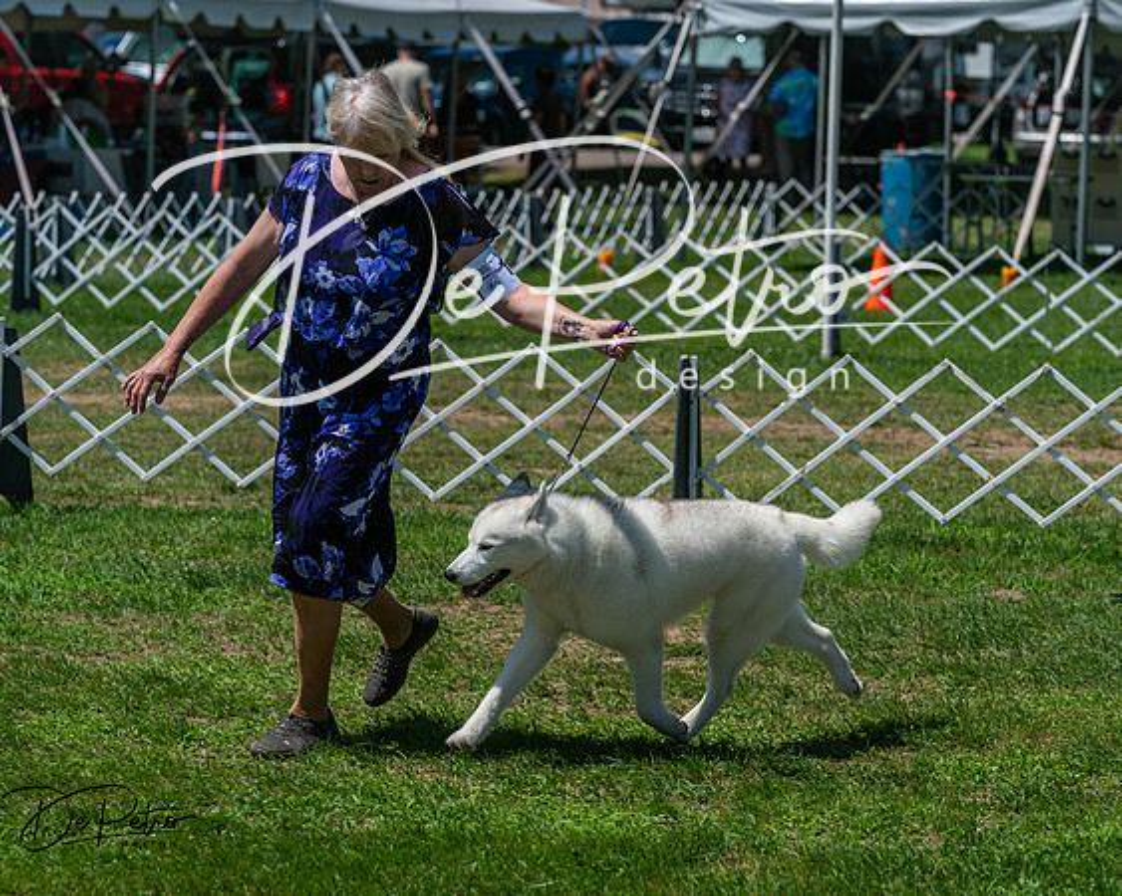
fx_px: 5483
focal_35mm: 165
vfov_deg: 9.3
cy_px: 417
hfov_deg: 11.7
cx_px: 646
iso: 125
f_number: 5.6
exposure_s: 1/1600
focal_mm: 129
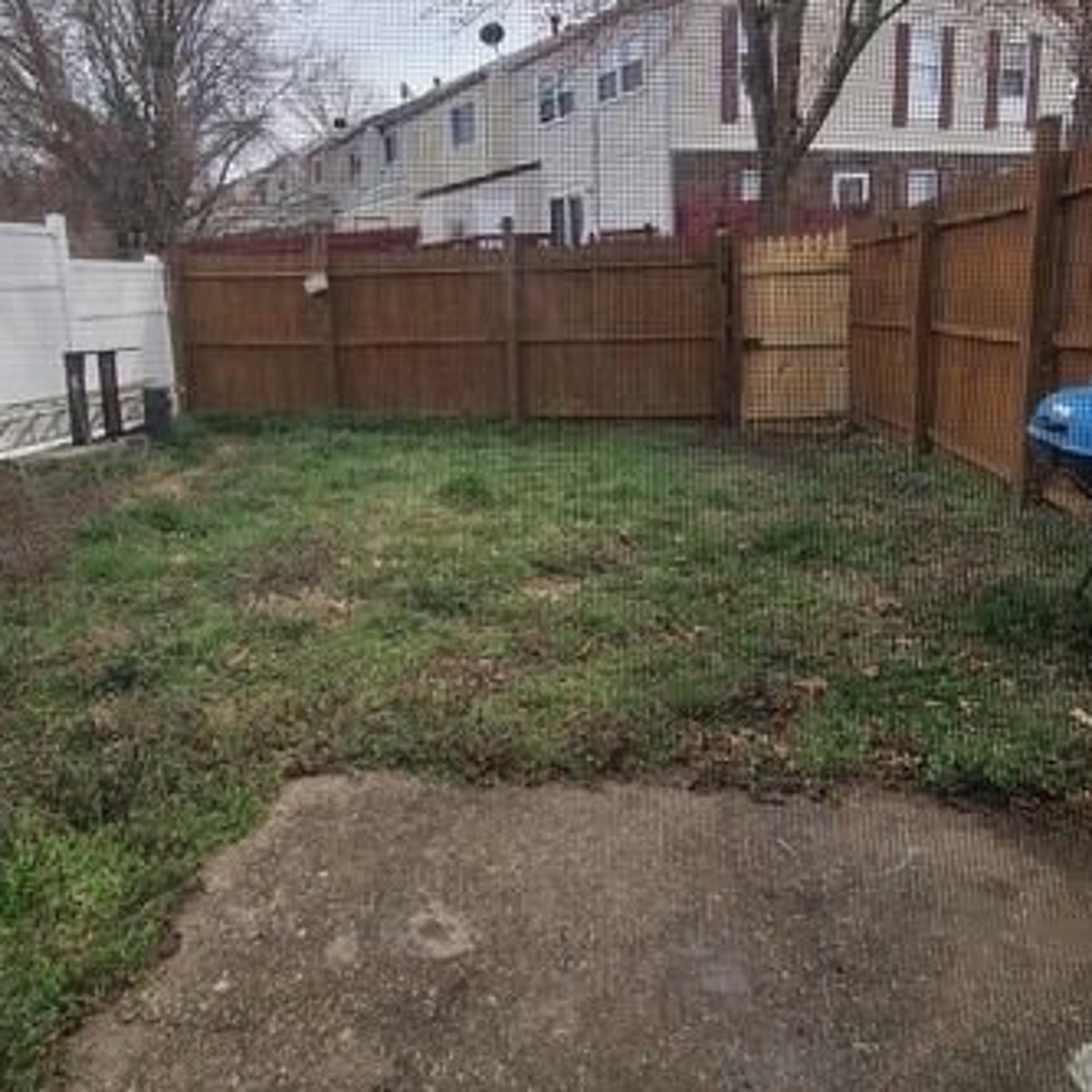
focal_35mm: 23
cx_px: 492
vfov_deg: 66.3
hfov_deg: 67.1
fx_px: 821
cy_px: 412
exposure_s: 1/698
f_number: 2.2
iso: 40
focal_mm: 1.74
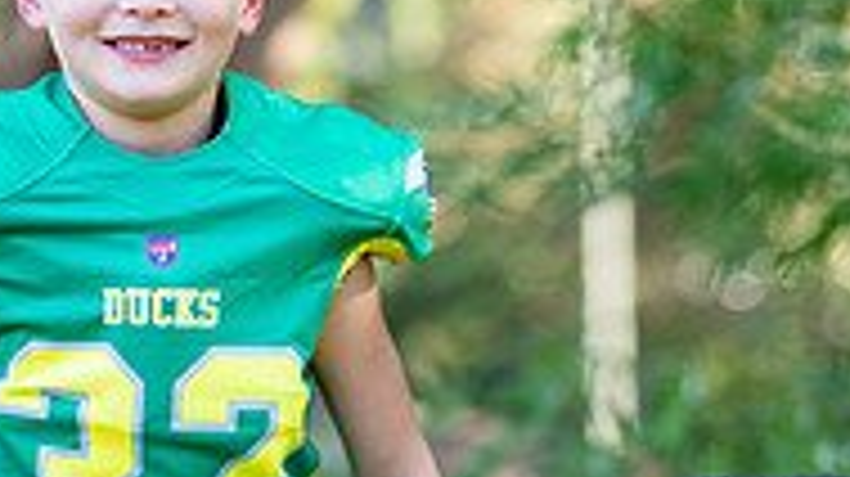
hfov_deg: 9.6
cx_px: 543
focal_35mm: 224
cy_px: 540
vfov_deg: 5.4
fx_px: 5045
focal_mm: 50
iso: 100
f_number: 1.2
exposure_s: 1/800
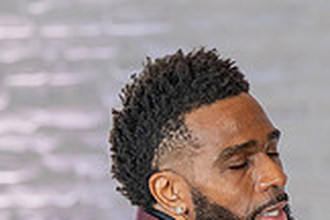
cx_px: 159
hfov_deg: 4.2
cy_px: 421
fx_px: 4546
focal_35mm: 496
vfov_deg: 2.8
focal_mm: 115
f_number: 3.5
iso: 1600
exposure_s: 1/125
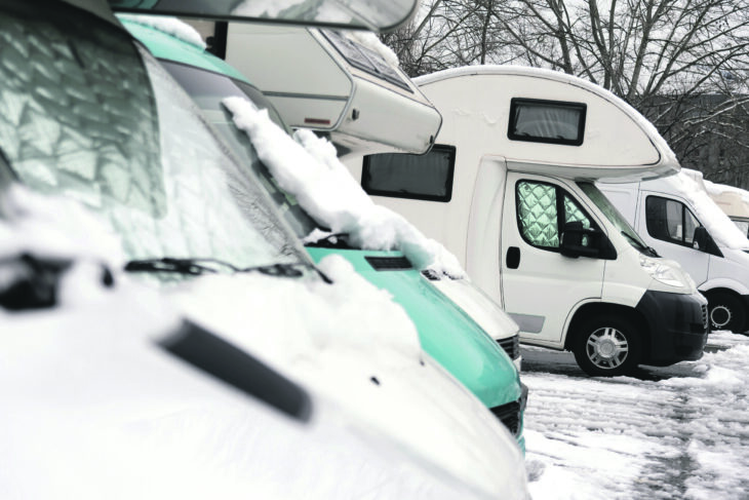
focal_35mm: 75
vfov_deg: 18.2
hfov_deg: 27.0
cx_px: 374
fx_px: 1561
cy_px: 250
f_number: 3.2
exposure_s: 1/1250
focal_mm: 50
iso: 100
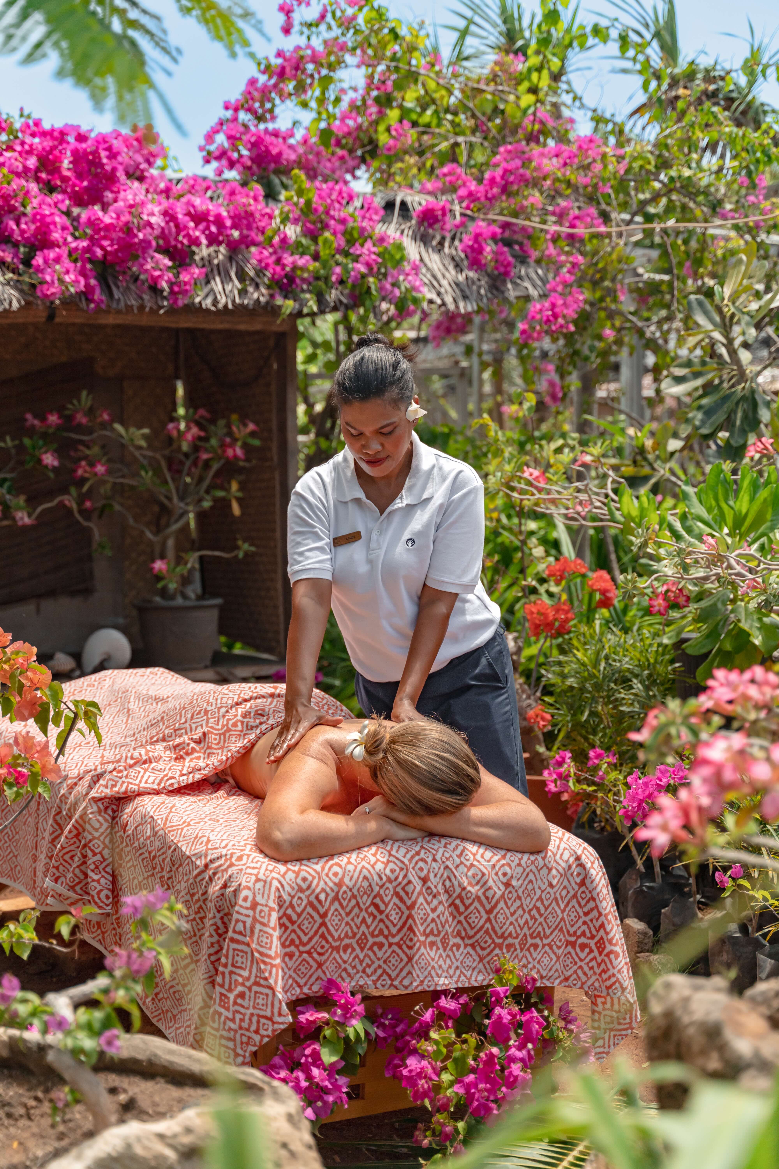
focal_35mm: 50
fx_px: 1623
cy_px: 584
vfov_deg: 39.6
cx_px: 390
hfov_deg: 27.0
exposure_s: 1/5000
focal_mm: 50
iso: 500
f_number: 2.8
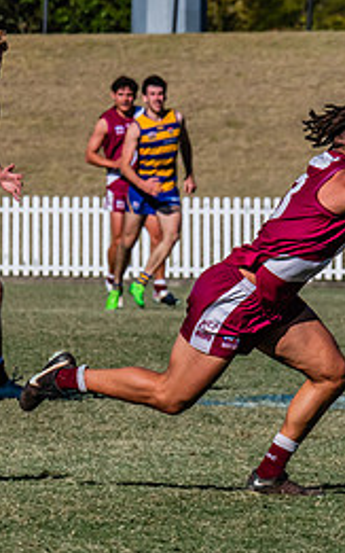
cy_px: 256
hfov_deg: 1.8
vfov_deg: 3.0
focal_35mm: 710
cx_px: 537
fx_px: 10687
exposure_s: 1/1600
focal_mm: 290
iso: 800
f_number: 14
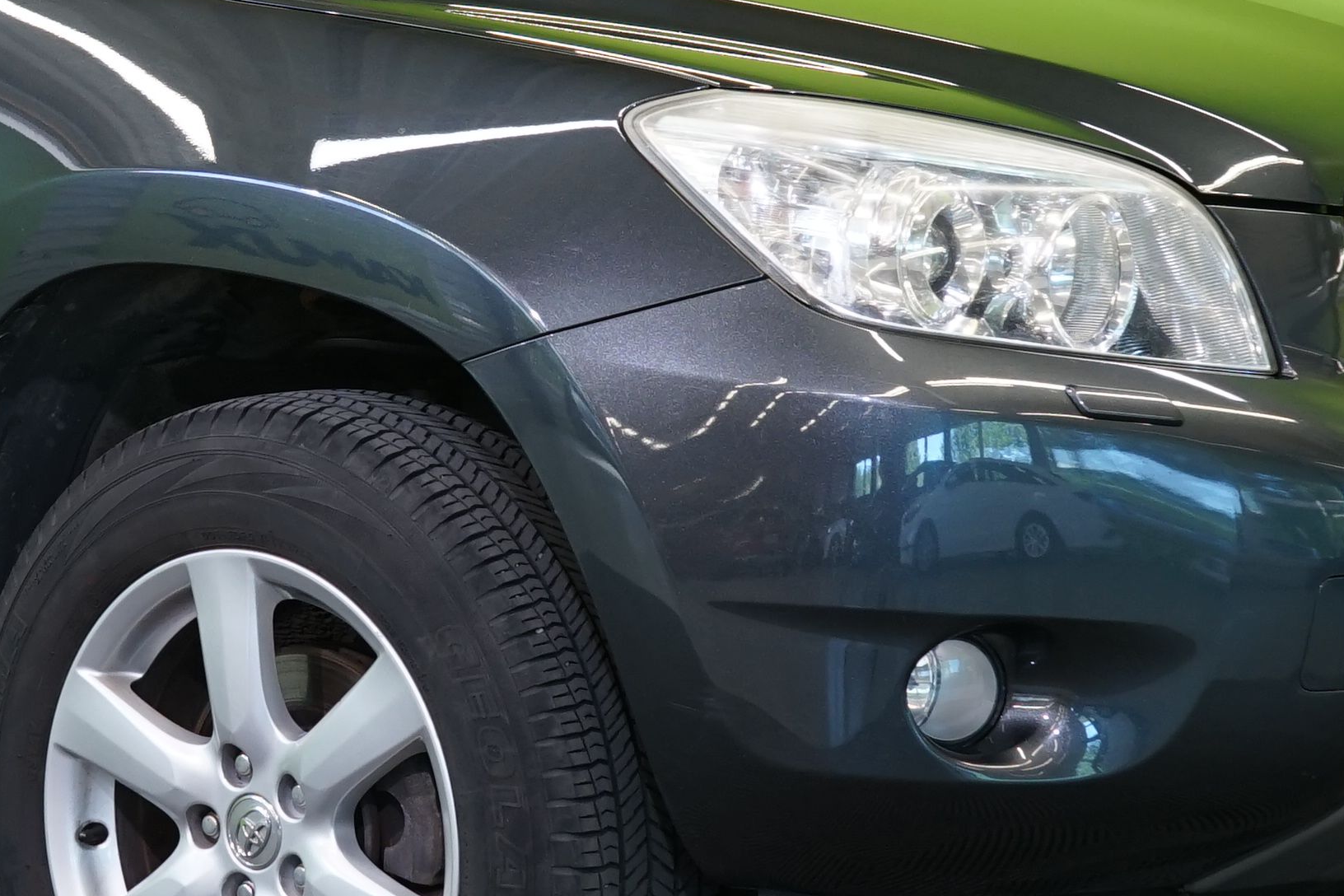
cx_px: 252
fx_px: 4666
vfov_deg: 10.9
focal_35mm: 125
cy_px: 244
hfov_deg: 16.3
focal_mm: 34
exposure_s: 1/30
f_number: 6.3
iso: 500
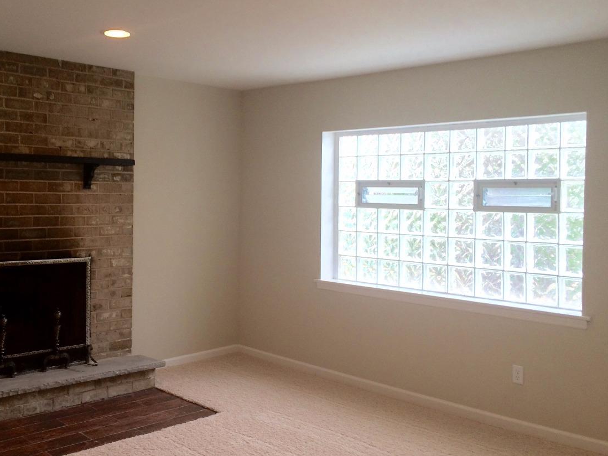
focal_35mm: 38
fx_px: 667
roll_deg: -0.5
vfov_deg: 37.7
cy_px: 201
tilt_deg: -4.4
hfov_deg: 48.5
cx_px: 228
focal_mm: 4.15
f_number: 2.2
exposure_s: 1/40
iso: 32
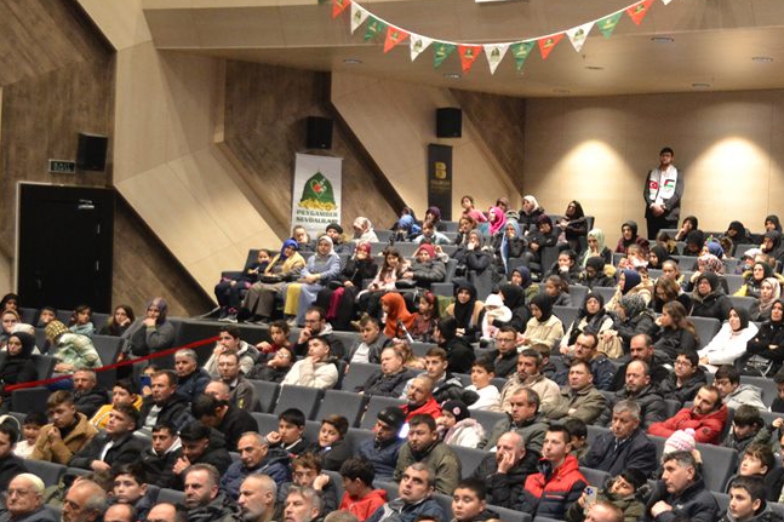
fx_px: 1655
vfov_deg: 17.9
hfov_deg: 25.3
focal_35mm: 76
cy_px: 323
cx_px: 785
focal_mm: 24
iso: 1800
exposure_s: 1/60
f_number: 4
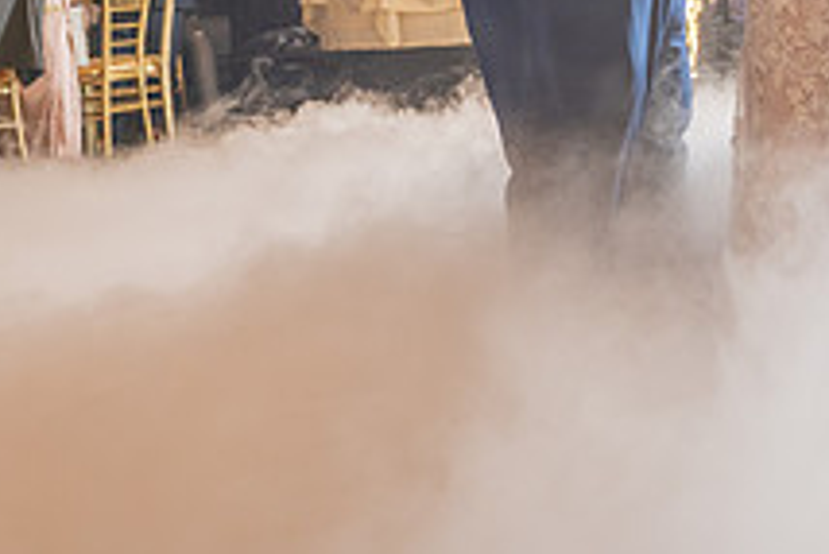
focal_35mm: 65
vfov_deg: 19.6
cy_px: -134
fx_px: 1498
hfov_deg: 29.1
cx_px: 814
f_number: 2.8
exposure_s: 1/250
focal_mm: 24
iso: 500
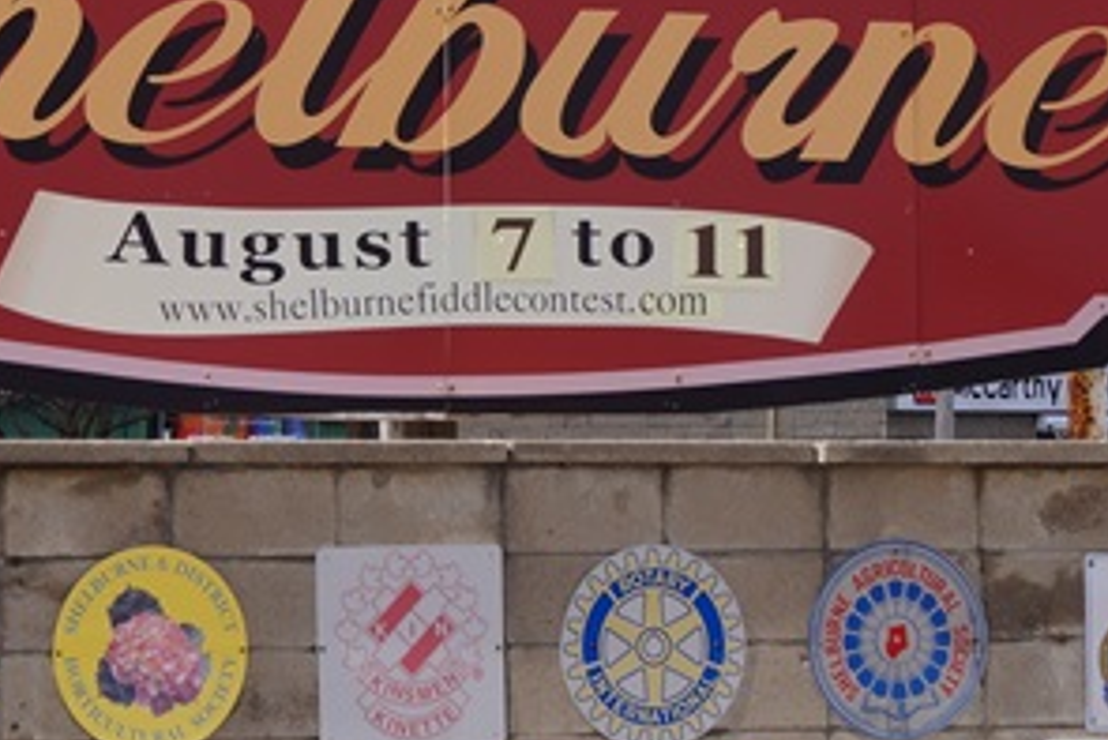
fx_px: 6405
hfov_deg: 9.8
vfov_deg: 6.6
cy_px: -38
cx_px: -116
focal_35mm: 208
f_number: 11
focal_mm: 40
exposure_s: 1/160
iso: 100
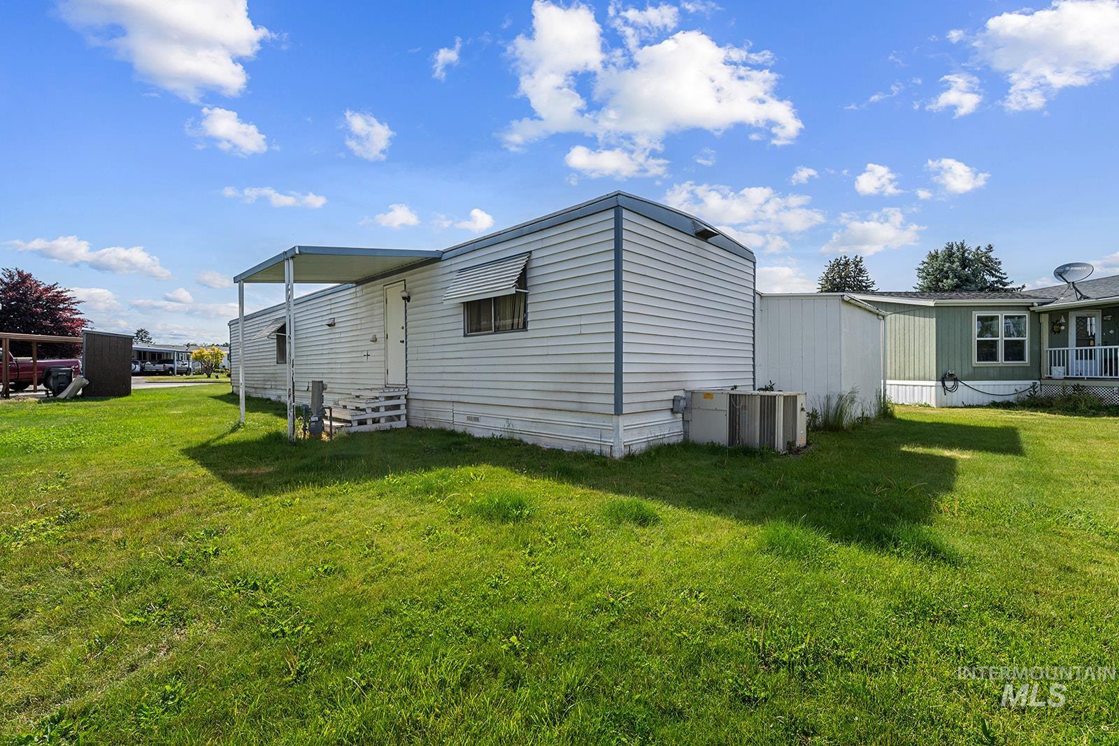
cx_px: 560
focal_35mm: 14
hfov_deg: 104.2
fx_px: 435
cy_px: 373
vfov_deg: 81.2
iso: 400
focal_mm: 14
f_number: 8
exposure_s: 1/2000
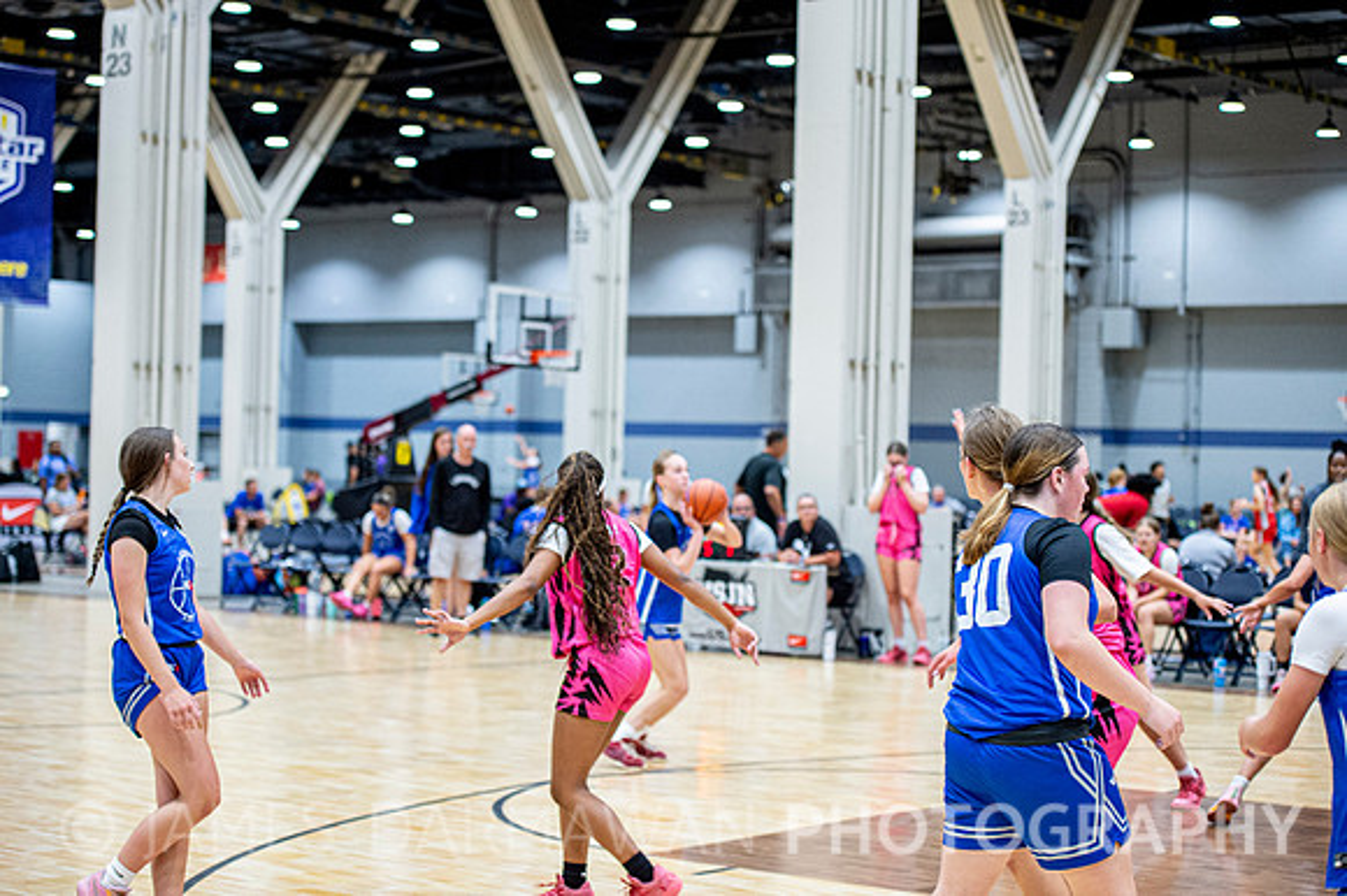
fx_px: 2618
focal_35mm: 70
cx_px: 674
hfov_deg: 28.9
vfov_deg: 19.4
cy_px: 448
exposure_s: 1/400
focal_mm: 70
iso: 2000
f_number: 2.8
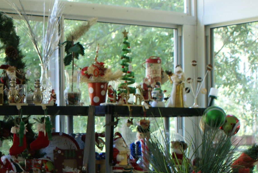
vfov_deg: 13.1
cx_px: -63
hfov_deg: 18.4
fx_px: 746
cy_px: 147
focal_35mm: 104
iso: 250
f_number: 4.5
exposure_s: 1/50
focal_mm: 26
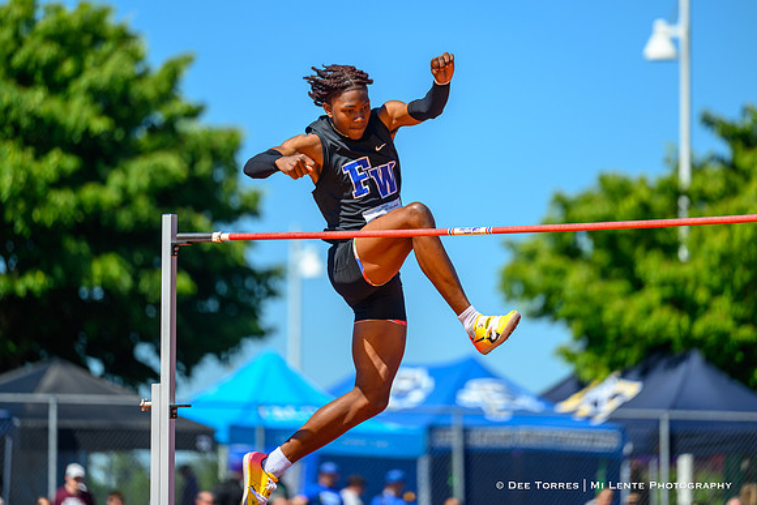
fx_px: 4517
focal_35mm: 215
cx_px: 355
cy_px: 240
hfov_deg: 9.6
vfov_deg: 6.4
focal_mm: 200
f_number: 2.8
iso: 100
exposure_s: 1/1600
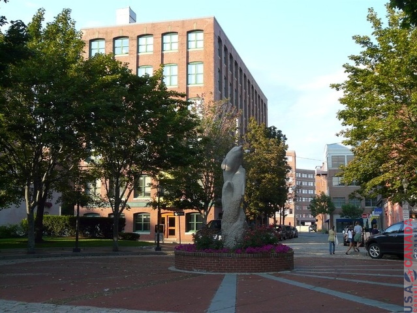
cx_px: 208
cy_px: 156
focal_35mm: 42
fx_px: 506
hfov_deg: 44.8
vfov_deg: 34.4
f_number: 3.6
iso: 100
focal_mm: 6.8
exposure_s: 1/125
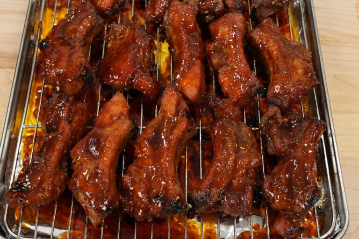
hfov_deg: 36.2
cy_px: 120
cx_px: 180
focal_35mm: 55
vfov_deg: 24.6
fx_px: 548
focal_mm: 37
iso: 1000
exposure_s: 1/125
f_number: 5.6
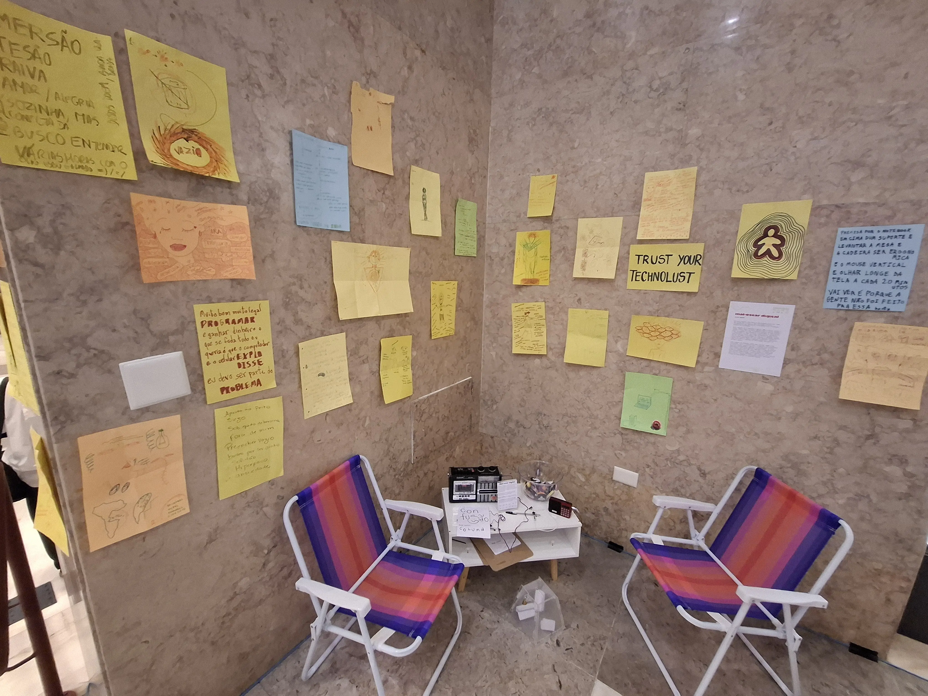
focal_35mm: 13
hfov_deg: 106.2
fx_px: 349
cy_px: 348
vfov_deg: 89.9
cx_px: 464
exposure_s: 1/24
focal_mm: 1.74
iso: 500
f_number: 2.2
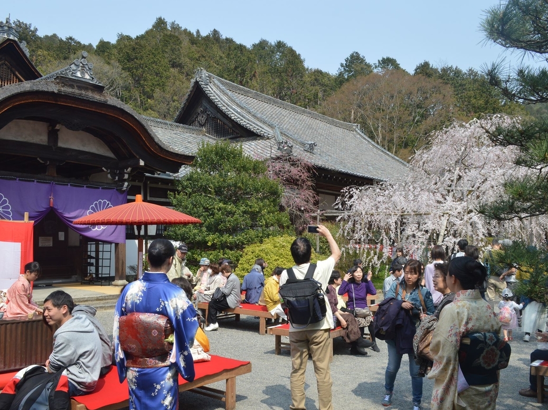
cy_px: 209
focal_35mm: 30
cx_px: 266
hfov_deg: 60.0
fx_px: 475
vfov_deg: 46.8
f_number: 10
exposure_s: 1/400
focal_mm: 18
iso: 400
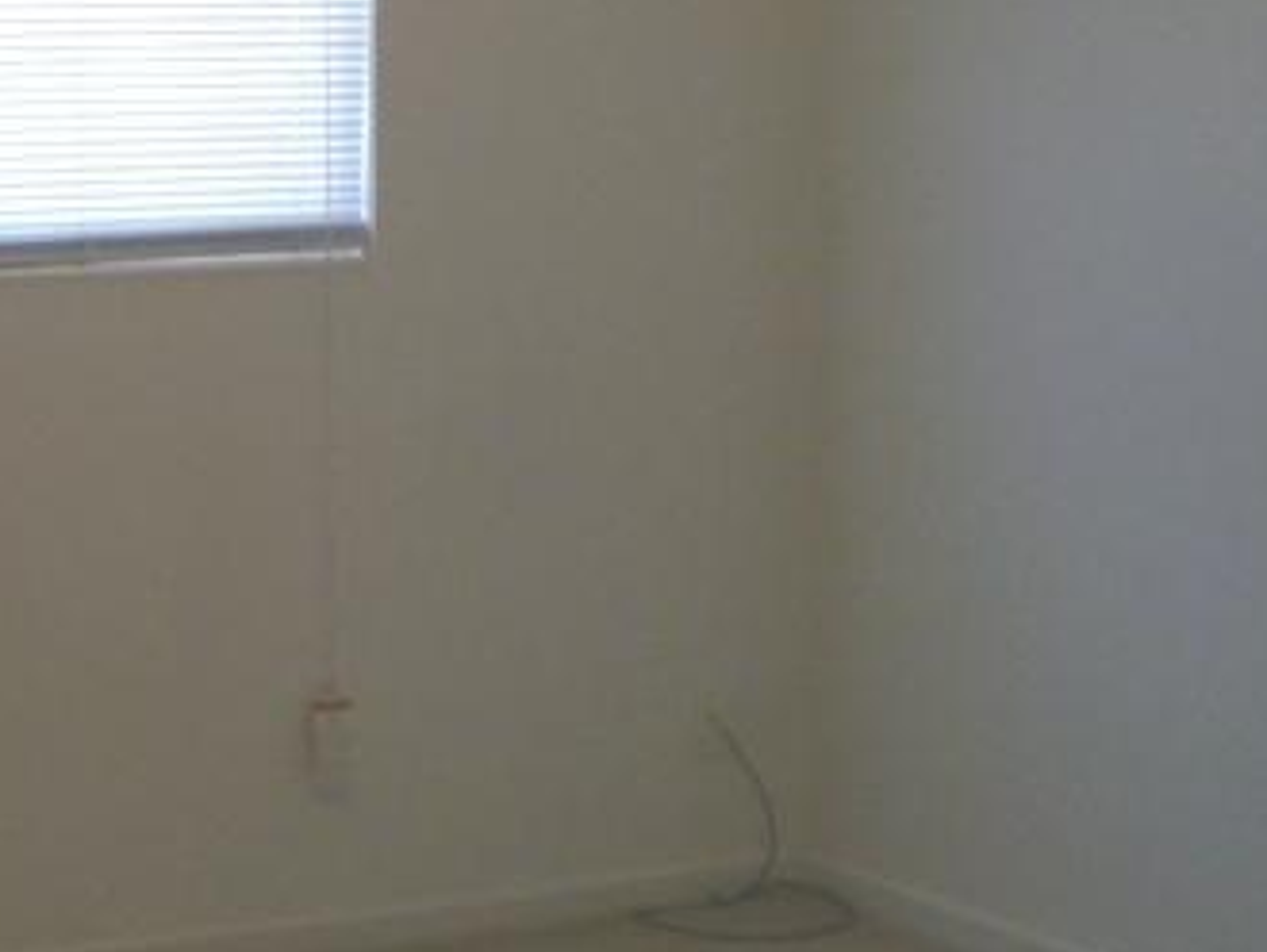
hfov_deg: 23.2
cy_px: 445
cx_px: 23
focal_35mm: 81
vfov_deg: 18.2
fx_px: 2967
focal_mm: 6.3
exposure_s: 1/125
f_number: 3.1
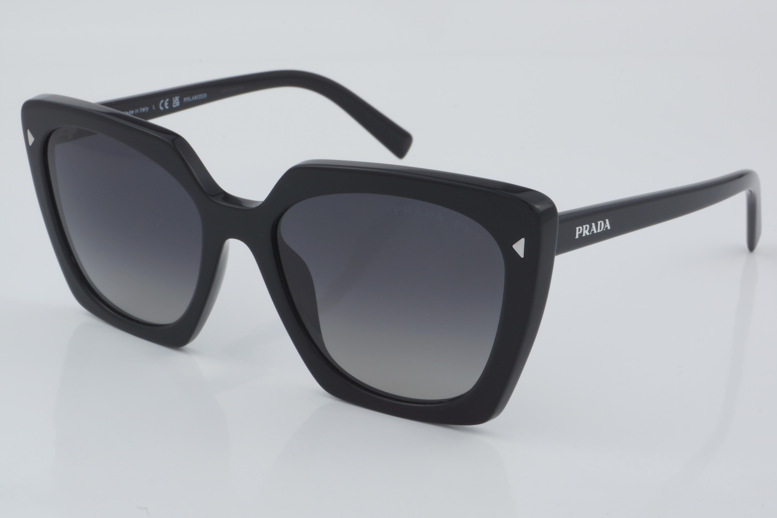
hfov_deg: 27.0
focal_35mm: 75
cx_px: 388
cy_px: 259
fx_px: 1619
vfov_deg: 18.2
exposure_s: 1/4
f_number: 32
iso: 100
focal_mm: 50
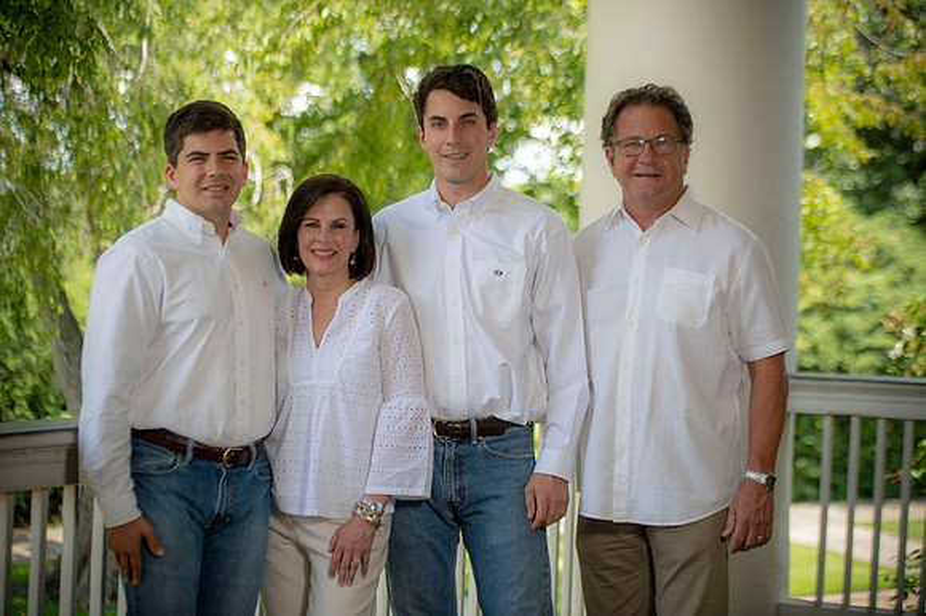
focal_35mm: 70
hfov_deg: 28.9
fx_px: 1799
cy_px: 308
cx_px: 463
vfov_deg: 19.4
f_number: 2.8
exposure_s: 1/250
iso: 100
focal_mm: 70
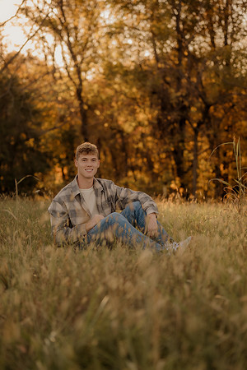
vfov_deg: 27.0
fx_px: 772
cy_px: 185
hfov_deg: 18.2
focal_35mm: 75
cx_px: 124
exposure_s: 1/1250
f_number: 1.8
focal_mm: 50
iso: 250
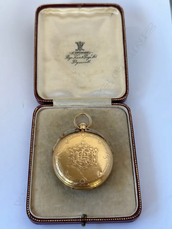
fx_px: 318
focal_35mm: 48
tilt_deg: -59.1
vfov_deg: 39.7
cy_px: 114
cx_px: 86
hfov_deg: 30.3
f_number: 1.78
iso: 80
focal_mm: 6.86
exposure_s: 1/76
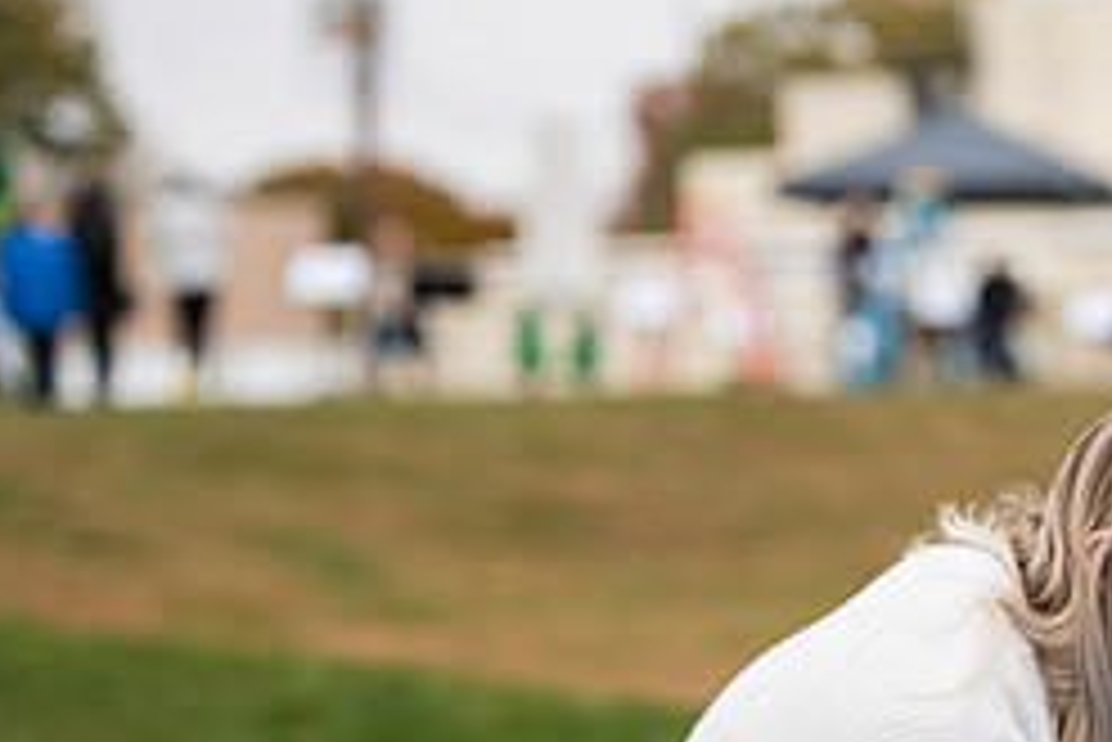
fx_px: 8128
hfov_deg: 7.8
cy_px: 749
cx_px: 1216
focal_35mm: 263
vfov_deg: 5.2
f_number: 3.2
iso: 320
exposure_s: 1/400
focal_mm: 112
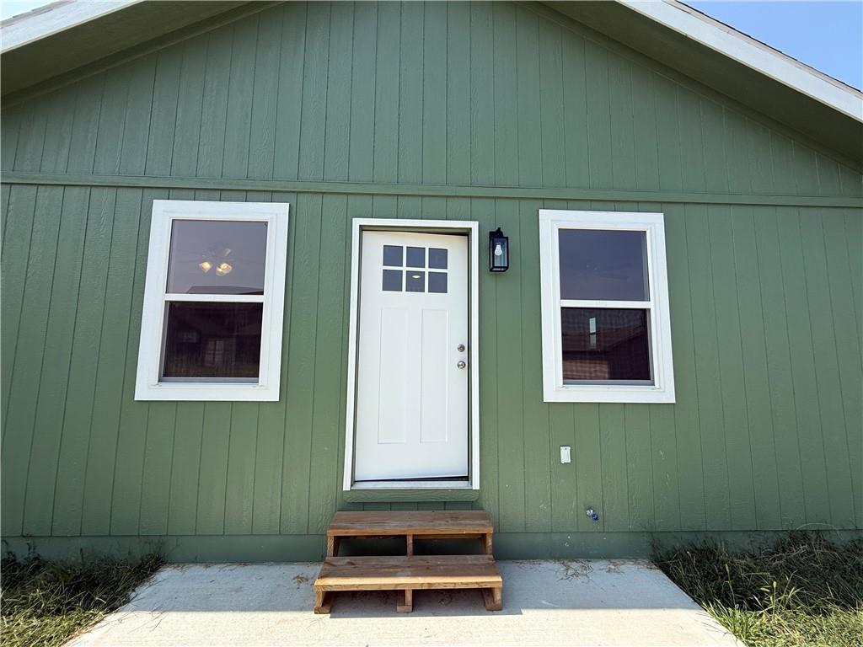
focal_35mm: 14
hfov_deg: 102.1
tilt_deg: +5.9
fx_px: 349
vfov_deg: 85.7
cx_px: 432
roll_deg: -0.1
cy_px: 324
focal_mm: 2.22
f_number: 2.2
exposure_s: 1/1572
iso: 50
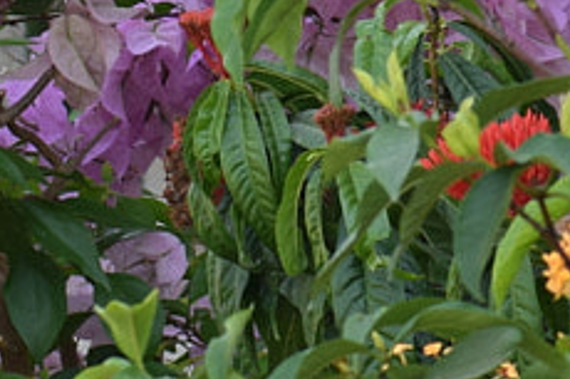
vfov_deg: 0.9
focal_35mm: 1565
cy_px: 362
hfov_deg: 1.3
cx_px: -543
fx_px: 24761
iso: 100
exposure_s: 1/80
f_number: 6.3
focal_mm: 150
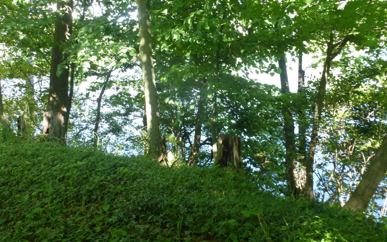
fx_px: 337
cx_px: 186
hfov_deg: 59.6
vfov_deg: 38.8
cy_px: 74
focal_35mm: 32
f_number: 3.3
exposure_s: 1/60
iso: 200
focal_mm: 4.3
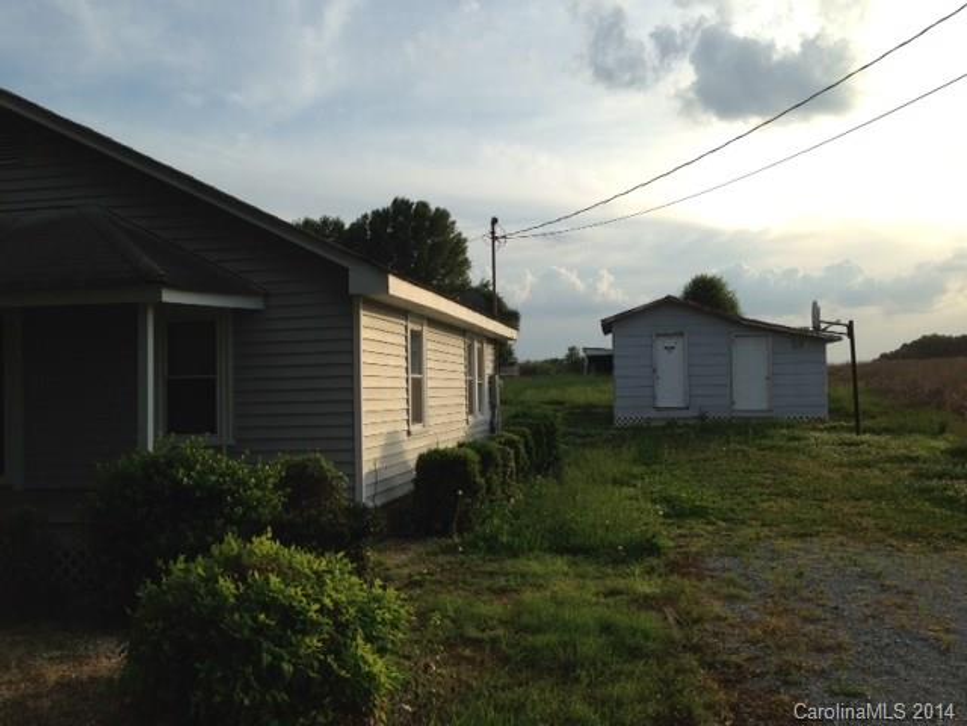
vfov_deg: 42.9
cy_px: 363
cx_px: 484
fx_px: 922
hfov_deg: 55.4
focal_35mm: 33
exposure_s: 1/874
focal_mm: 4.12
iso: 50
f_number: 2.4
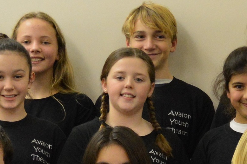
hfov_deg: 11.3
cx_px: 237
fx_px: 1241
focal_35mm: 181
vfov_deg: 7.3
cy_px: 302
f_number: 4
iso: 1100
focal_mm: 24
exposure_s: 1/15
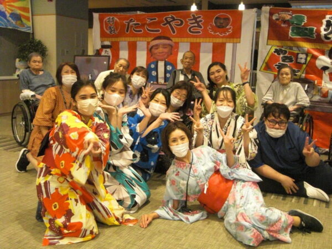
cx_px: 166
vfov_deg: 36.8
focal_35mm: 39
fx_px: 374
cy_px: 124
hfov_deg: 47.9
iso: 800
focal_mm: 6.9
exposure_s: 1/60
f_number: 3
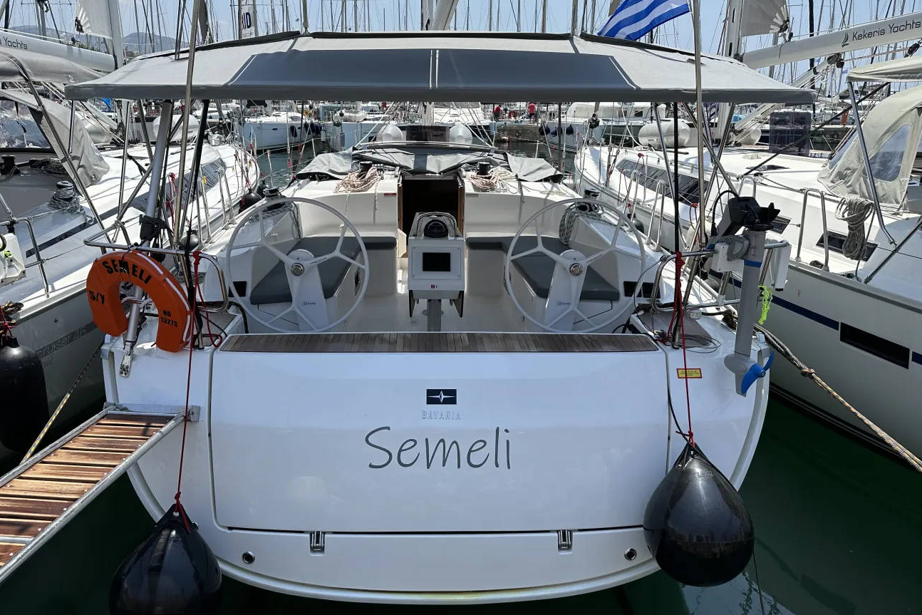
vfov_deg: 47.9
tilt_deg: -16.1
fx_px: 692
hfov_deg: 67.3
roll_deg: -0.6
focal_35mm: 27
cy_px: 304
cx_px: 433
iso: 80
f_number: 1.78
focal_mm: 6.86
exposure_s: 1/5263
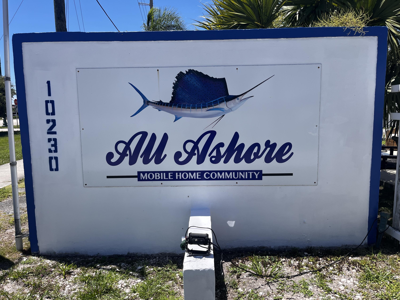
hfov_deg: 67.3
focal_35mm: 26
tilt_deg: -7.8
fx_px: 300
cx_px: 200
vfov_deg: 53.1
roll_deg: +1.2
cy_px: 150
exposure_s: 1/3135
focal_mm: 5.1
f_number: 1.6
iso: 50
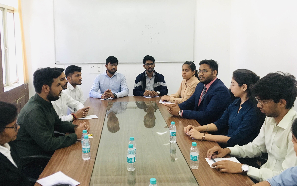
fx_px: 283
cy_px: 67
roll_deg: +1.5
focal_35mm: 35
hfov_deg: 55.2
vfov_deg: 36.0
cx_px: 135
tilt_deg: -3.2
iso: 200
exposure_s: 1/25
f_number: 2.2
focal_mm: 4.15
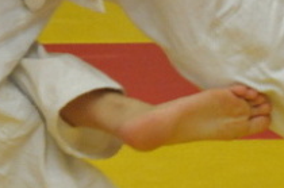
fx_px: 3943
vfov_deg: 2.7
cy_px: -161
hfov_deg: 4.1
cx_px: -55
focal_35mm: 501
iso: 1600
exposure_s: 1/250
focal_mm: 70
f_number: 4
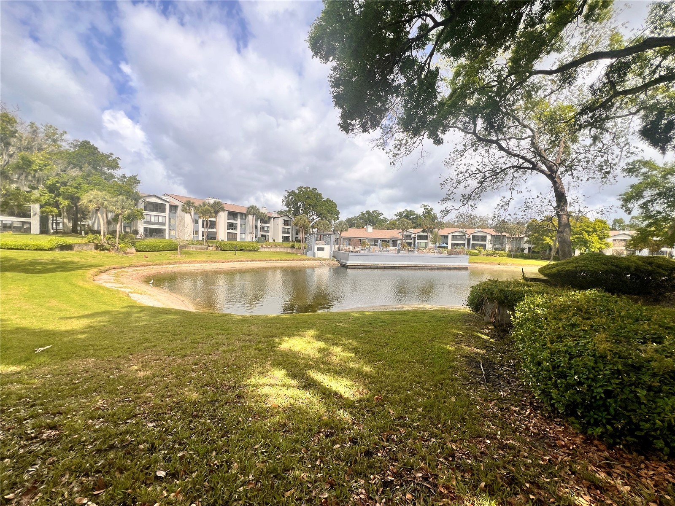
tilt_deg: -2.6
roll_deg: -1.3
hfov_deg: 106.2
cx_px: 338
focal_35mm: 13
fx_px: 253
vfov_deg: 89.9
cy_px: 253
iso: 32
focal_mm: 1.57
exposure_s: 1/1468
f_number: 1.8
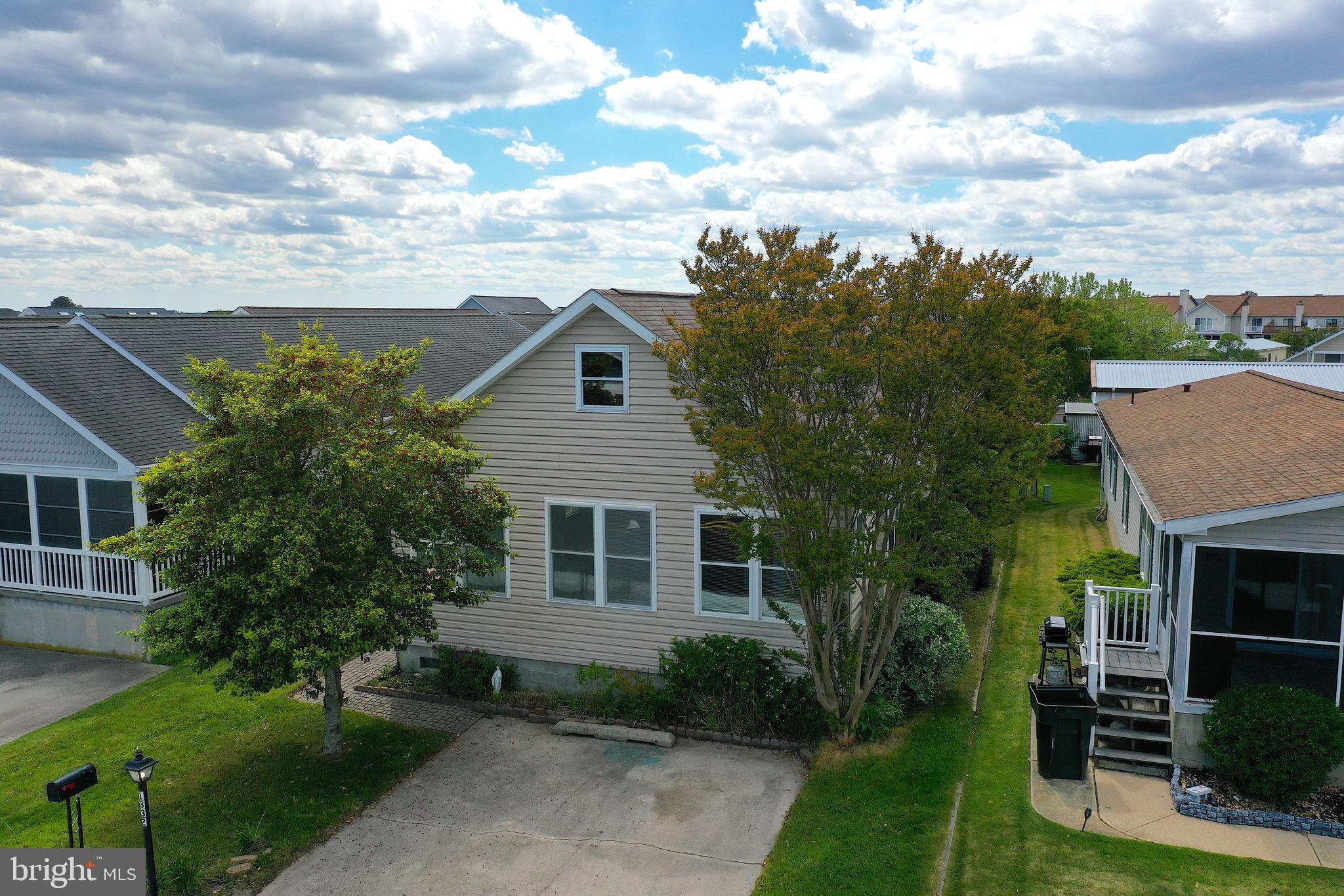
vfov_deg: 46.4
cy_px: 448
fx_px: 1045
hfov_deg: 65.5
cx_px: 672
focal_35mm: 28
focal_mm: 10.26
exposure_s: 1/500
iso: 100
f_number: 6.3
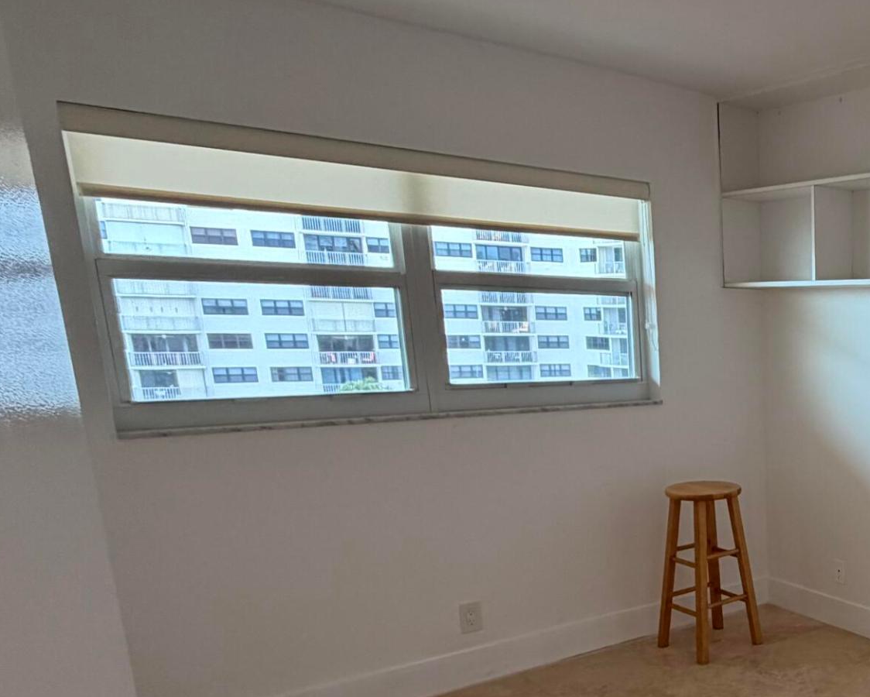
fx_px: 902
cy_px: 520
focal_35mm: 35
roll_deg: -0.9
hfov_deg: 41.5
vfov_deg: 41.1
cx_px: 947
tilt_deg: -12.2
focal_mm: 2.22
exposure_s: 1/120
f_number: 2.2
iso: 125
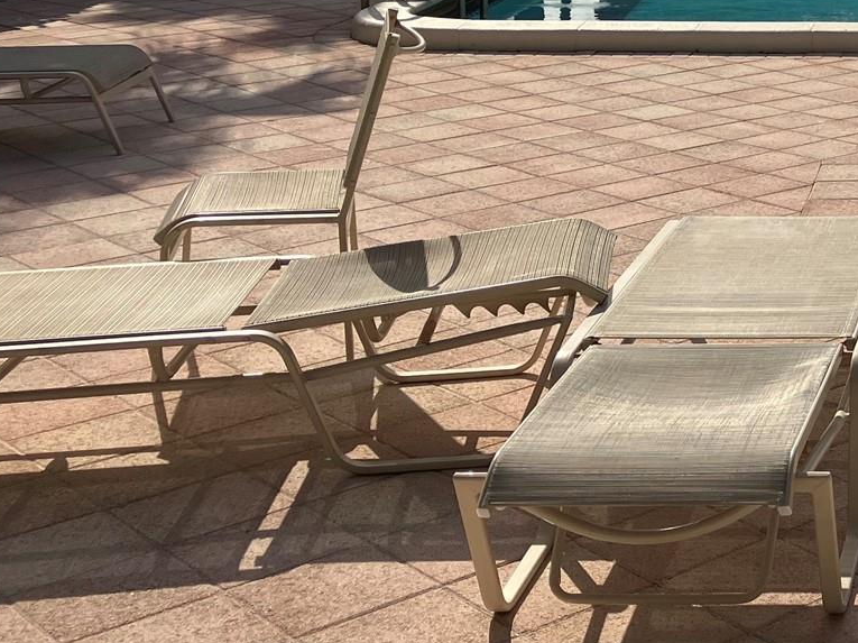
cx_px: 1079
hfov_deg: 23.4
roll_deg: -0.5
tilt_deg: -6.2
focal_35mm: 75
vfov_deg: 19.1
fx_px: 1858
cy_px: 2
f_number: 1.8
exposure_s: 1/3745
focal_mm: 3.99
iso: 32
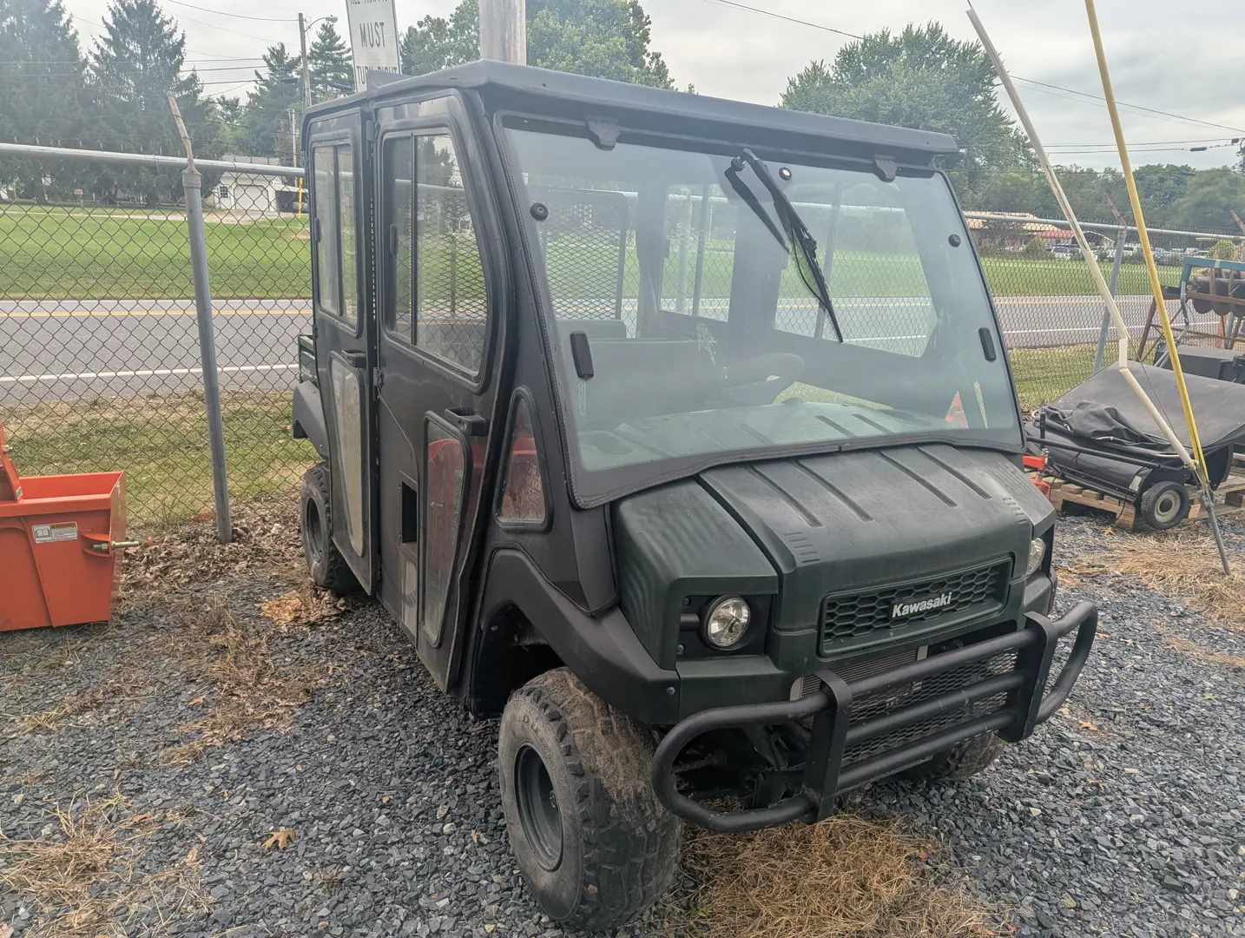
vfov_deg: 56.9
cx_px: 622
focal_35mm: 24
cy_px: 469
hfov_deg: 71.5
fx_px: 864
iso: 48
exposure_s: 1/618
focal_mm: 6.81
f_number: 1.85
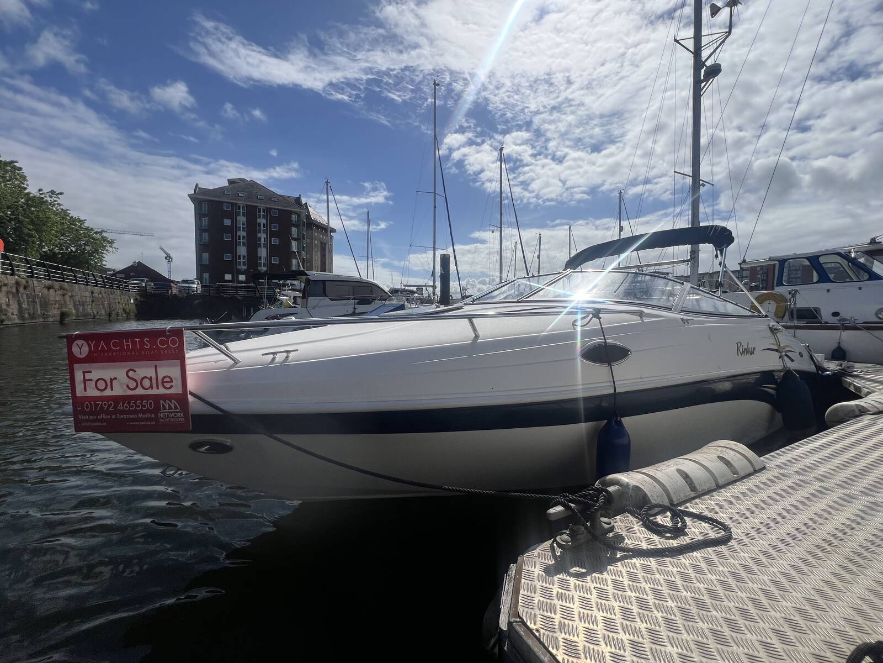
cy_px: 332
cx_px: 442
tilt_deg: -3.2
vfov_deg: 89.9
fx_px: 332
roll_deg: -1.2
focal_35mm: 13
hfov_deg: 106.2
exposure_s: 1/5000
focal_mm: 1.57
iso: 32
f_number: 1.8
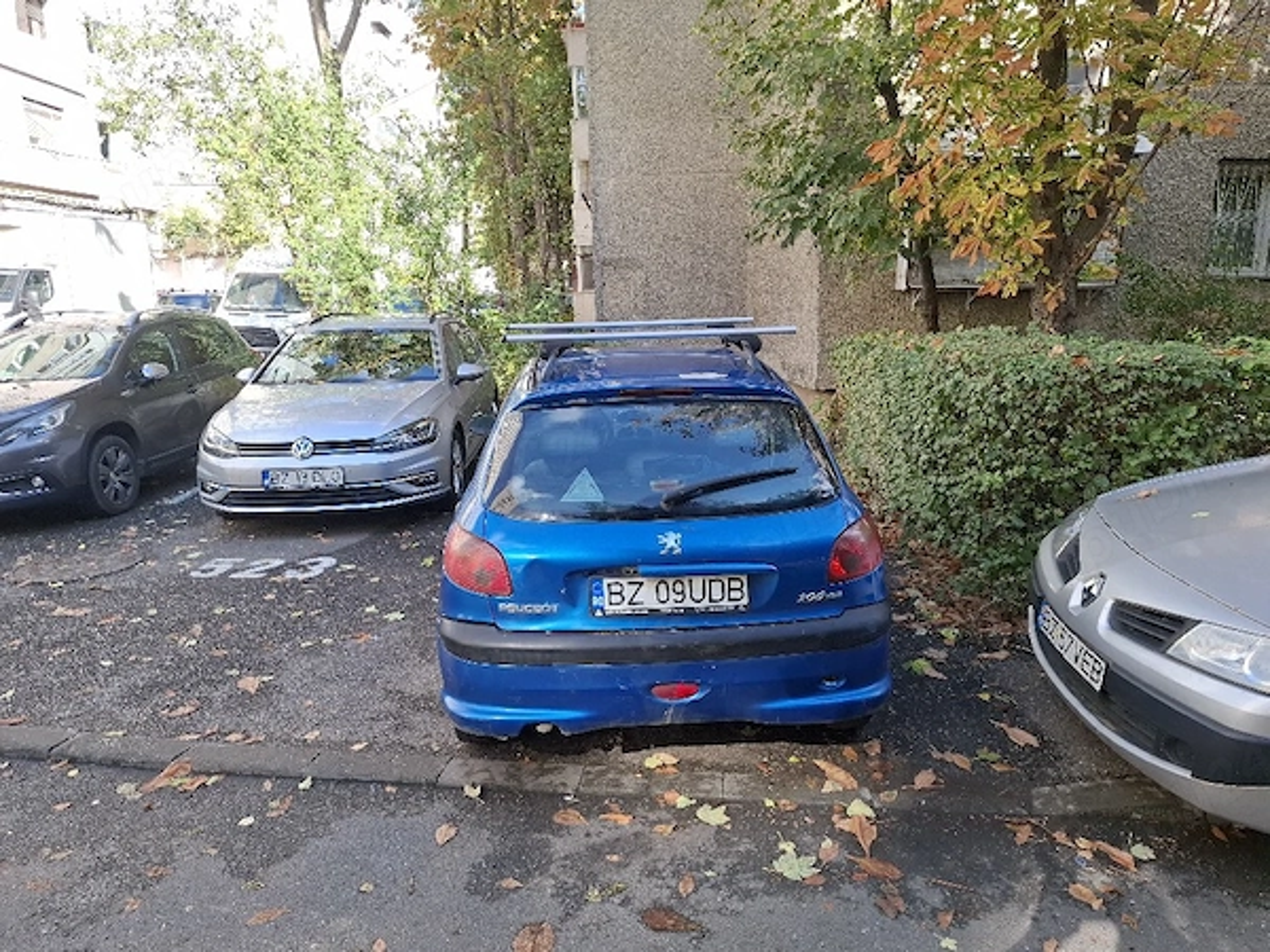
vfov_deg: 58.9
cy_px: 476
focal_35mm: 23
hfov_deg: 73.9
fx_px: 844
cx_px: 635
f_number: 1.8
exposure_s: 1/476
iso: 50
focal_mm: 5.54
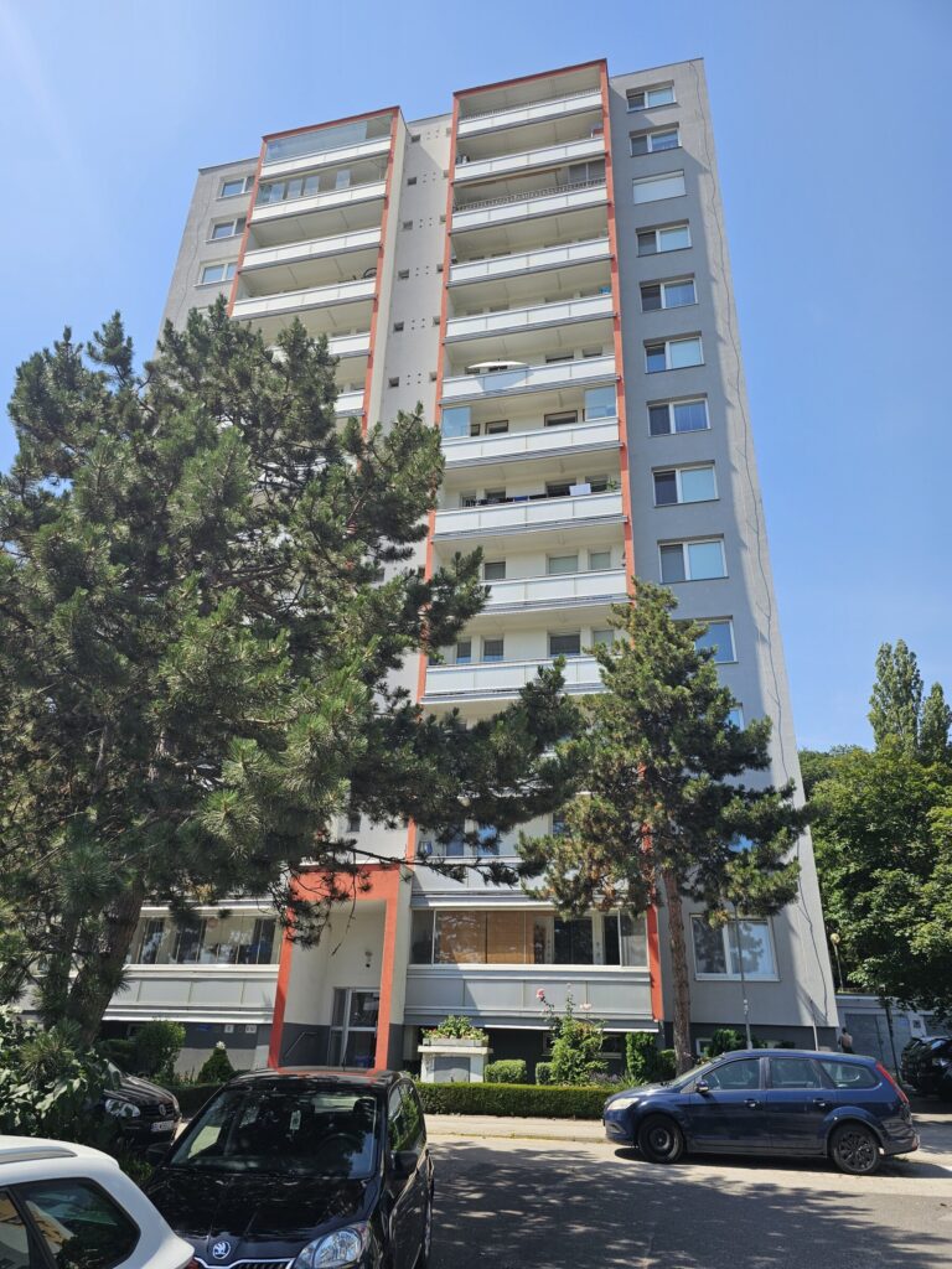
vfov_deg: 73.9
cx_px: 476
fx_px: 843
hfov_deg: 58.9
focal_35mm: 23
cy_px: 634
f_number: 1.7
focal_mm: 6.3
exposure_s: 1/516
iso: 10
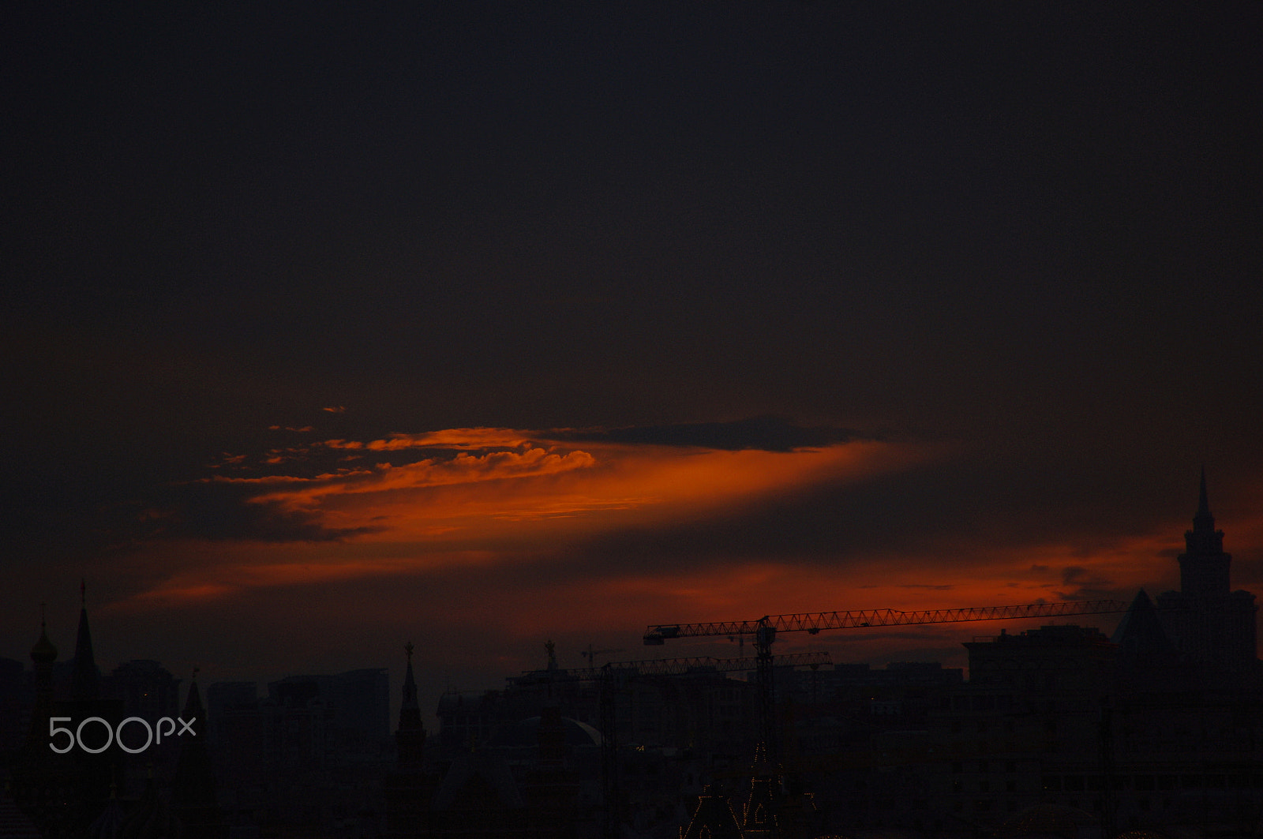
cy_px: 420
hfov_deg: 5.5
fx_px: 13141
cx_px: 632
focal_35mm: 375
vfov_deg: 3.7
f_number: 6.3
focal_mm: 250
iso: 200
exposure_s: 1/500
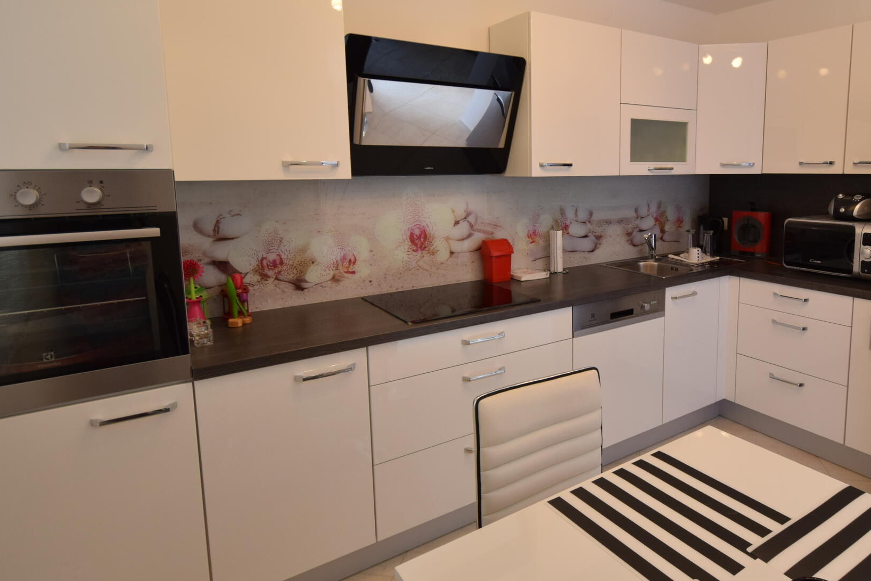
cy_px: 221
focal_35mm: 22
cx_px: 543
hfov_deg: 77.2
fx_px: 532
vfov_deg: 56.6
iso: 400
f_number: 4.5
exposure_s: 1/80
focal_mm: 10
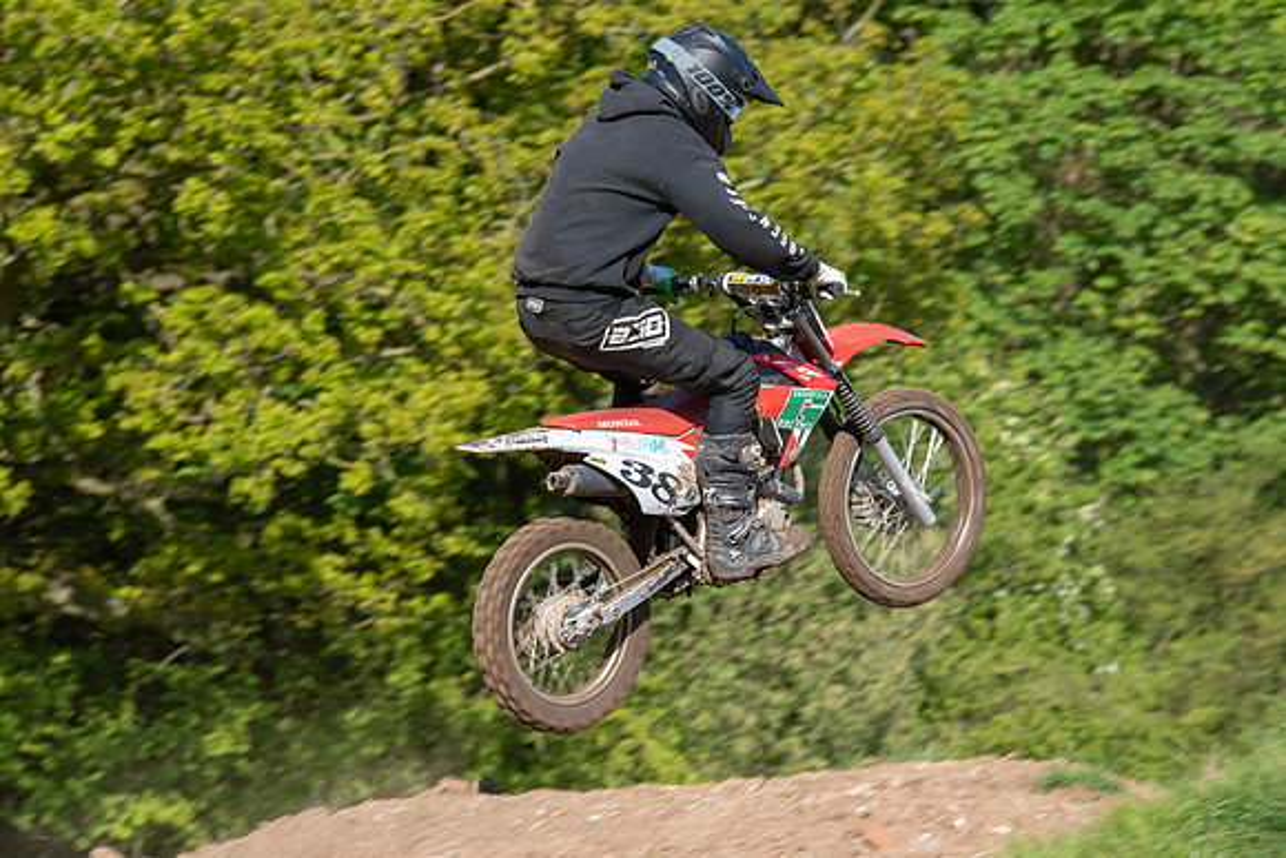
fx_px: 5717
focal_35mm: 160
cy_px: 429
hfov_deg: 12.8
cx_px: 643
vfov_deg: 8.6
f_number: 8
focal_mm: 160
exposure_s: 1/320
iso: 200
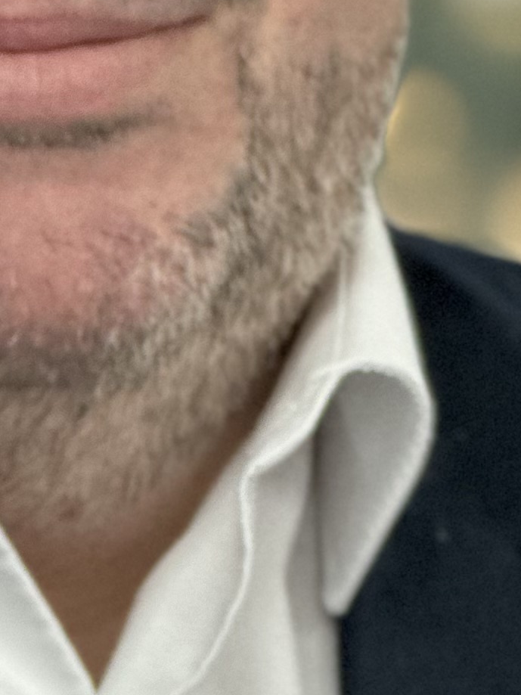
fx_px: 6784
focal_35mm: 338
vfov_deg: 5.9
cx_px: -18
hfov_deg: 4.4
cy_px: 259
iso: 400
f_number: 2.8
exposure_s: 1/33
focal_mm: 9
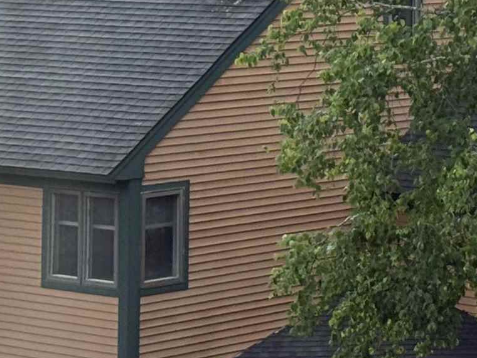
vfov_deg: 7.5
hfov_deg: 9.9
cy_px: -237
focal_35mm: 194
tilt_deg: +2.5
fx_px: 2673
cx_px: 727
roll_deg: +0.0
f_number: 1.78
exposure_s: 1/1185
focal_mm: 6.76
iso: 80
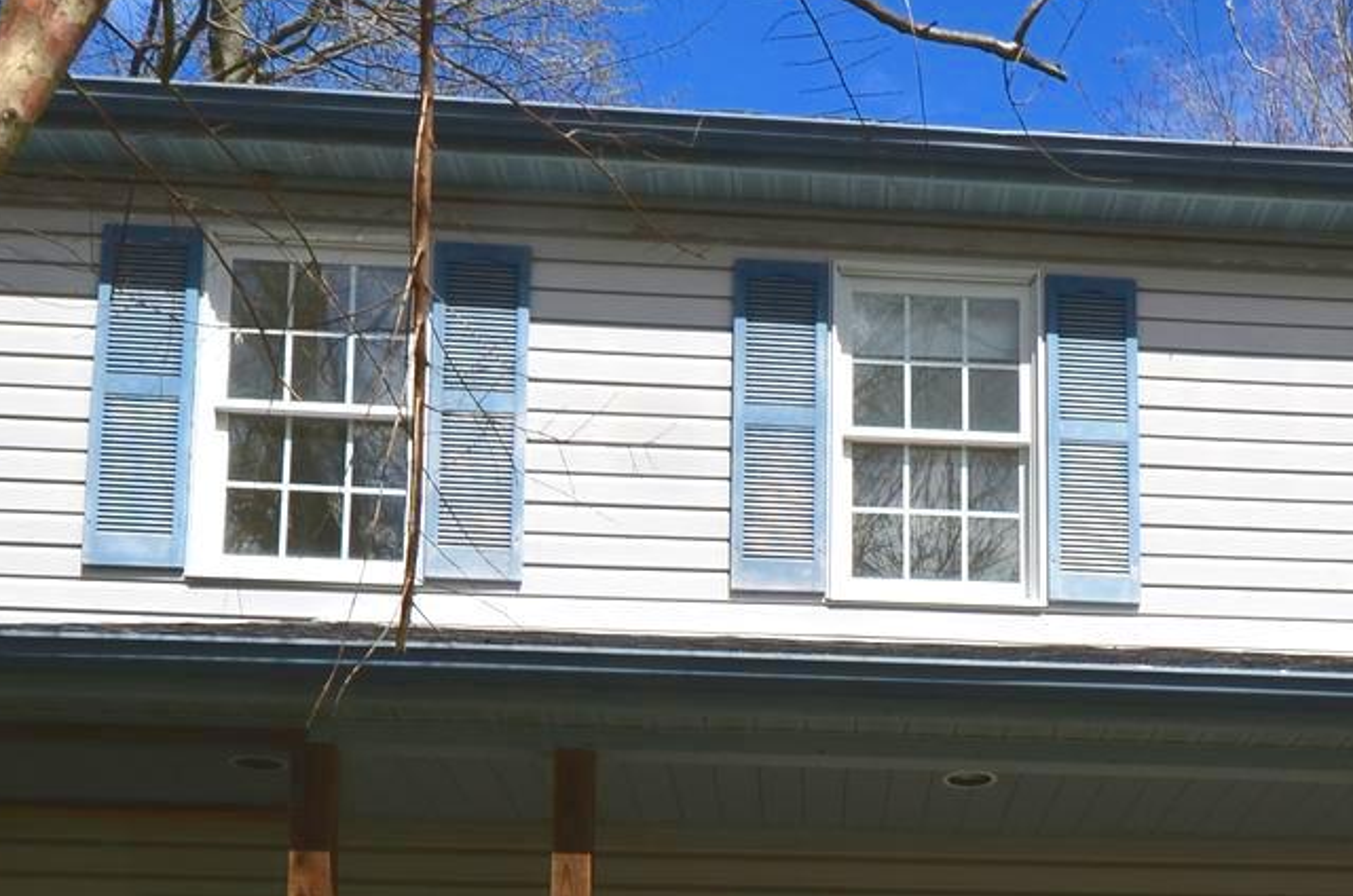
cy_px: 1033
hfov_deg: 40.3
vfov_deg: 25.5
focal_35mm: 48
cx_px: 981
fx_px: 1800
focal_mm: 10
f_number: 10
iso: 200
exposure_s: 1/250
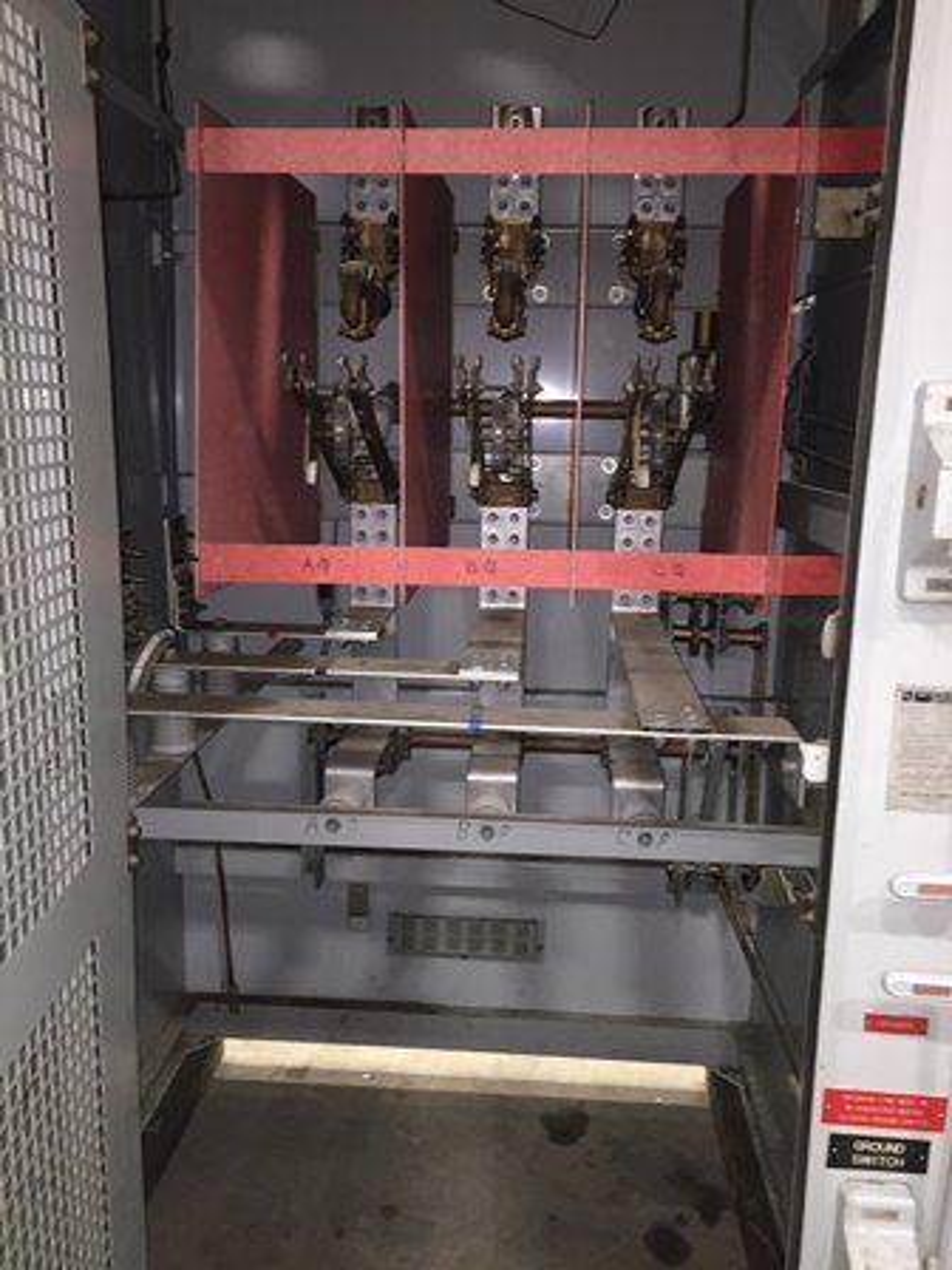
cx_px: 476
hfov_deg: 48.2
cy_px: 635
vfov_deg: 61.7
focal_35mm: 29
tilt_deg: -10.8
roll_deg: -1.5
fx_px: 1063
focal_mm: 4.15
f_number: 2.2
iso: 160
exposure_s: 1/16
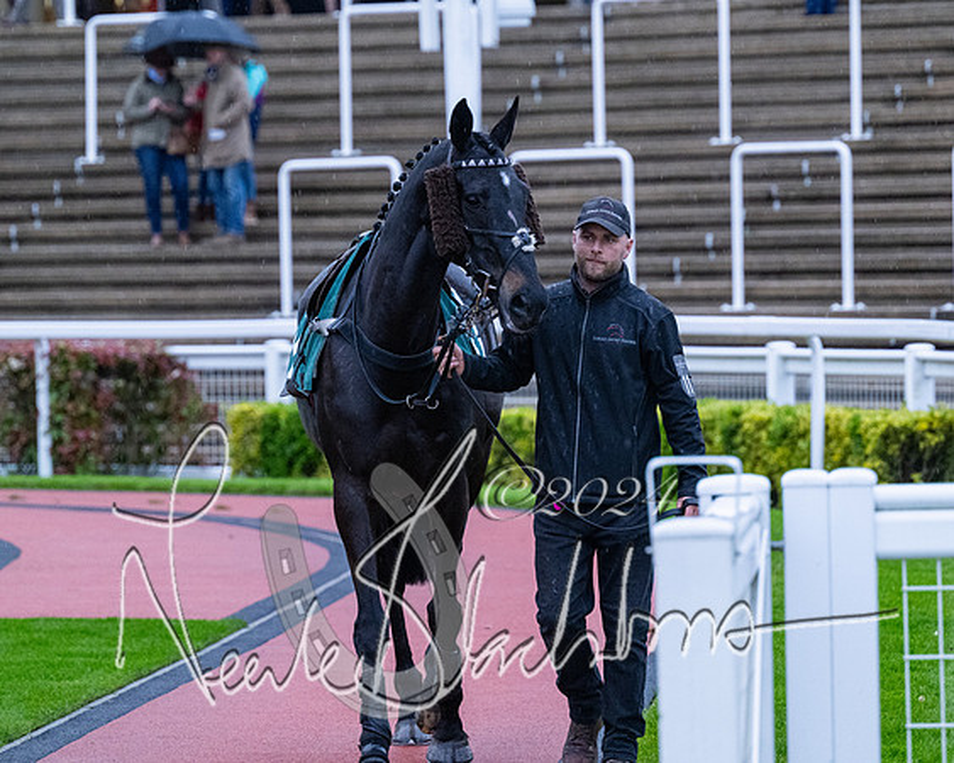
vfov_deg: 7.5
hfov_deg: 9.4
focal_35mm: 206
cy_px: 312
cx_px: 515
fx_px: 5823
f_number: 4
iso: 3200
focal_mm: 155
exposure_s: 1/500
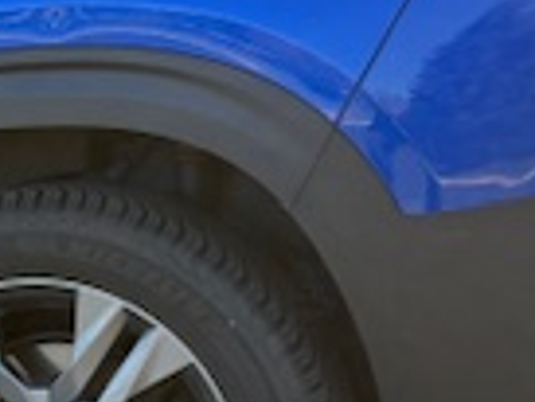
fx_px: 1733
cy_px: 258
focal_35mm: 112
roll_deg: +2.2
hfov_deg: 15.9
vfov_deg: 13.2
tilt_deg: -8.9
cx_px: -309
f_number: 1.78
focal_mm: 6.76
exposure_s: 1/627
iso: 100
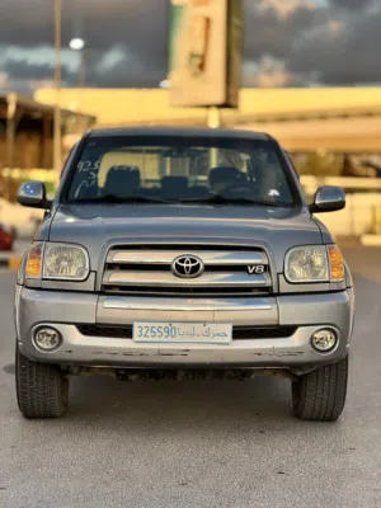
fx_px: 1130
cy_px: 254
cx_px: 190
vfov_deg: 25.3
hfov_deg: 19.1
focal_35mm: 77
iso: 40
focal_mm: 9
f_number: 2.8
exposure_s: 1/121
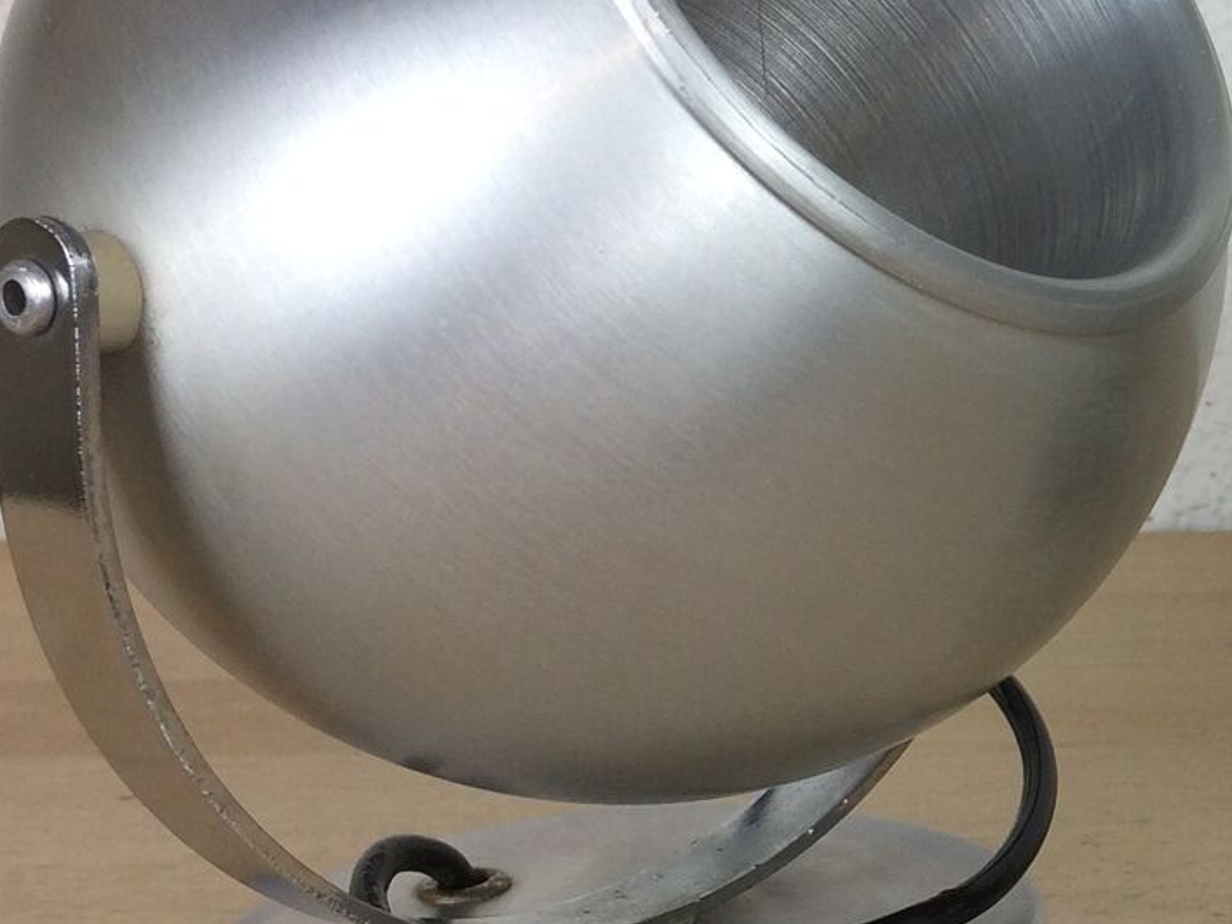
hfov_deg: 22.0
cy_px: 410
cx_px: 1483
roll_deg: -0.4
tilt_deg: -9.1
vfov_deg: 18.0
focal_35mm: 82
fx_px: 2918
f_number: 2.2
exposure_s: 1/100
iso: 50
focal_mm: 4.15
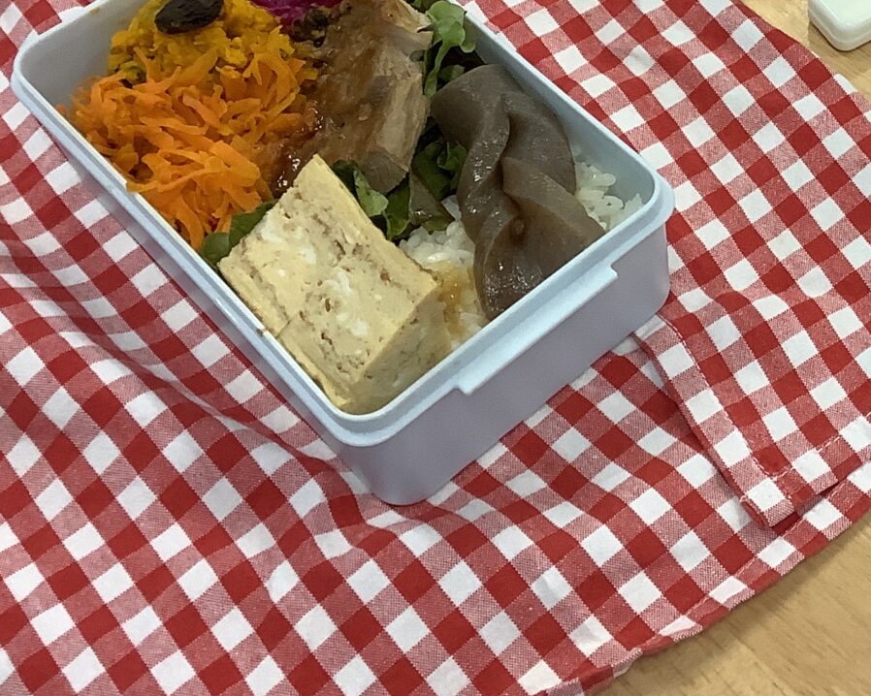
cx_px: 885
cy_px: 134
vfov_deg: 21.9
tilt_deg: -53.0
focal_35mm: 69
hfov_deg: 26.0
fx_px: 1778
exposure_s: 1/50
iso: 125
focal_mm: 3.3
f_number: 2.4
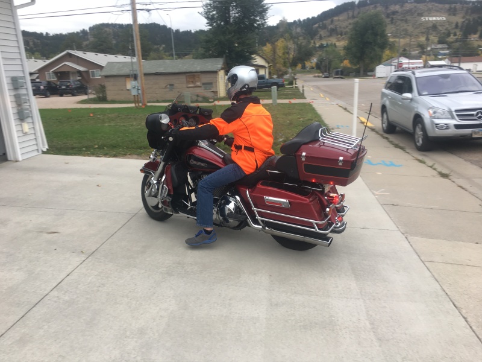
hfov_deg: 61.7
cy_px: 181
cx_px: 241
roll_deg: +4.3
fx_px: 404
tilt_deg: -14.4
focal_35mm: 29
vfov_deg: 48.2
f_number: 2.2
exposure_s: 1/120
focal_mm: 4.15
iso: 25
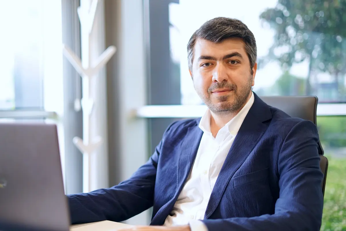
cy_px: 116
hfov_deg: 39.6
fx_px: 481
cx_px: 173
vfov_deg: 27.0
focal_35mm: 50
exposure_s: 1/80
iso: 500
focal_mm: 50
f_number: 1.8
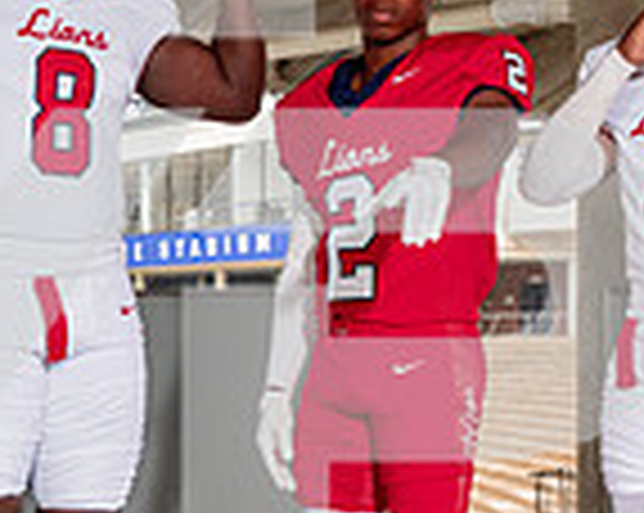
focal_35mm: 97
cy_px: 349
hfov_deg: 19.5
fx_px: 1846
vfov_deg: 15.8
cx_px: 95
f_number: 7.1
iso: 800
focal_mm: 24
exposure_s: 1/200
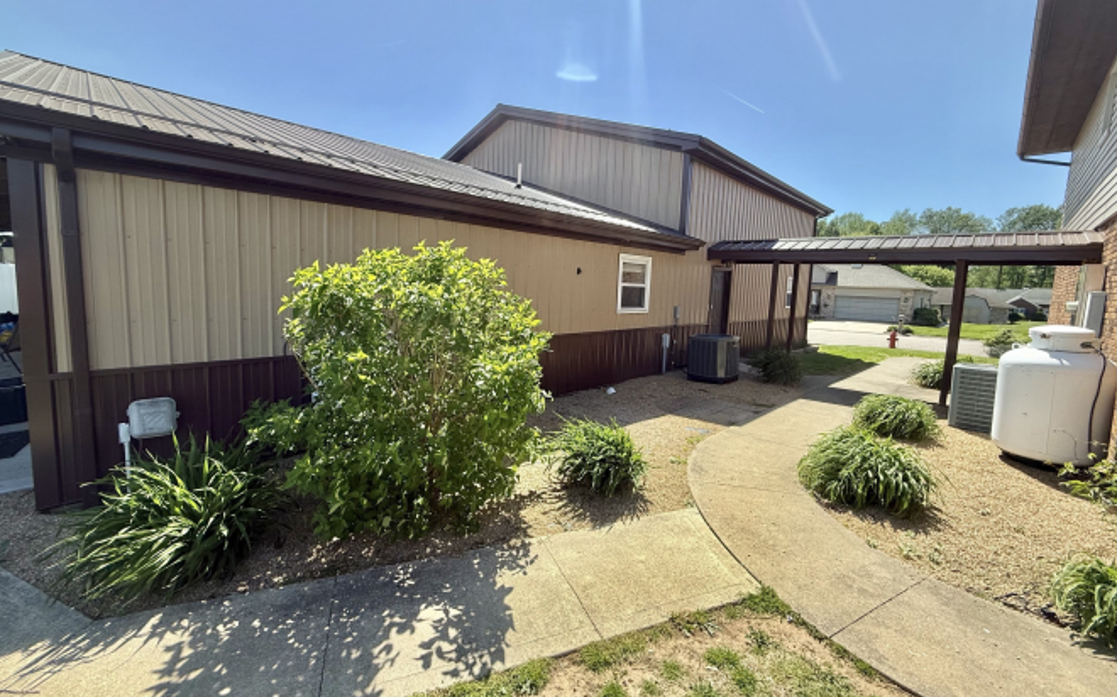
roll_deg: -2.1
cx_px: 556
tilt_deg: -5.6
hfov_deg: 101.5
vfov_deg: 74.7
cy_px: 330
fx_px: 456
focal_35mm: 15
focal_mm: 2.22
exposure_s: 1/928
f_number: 2.2
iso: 64
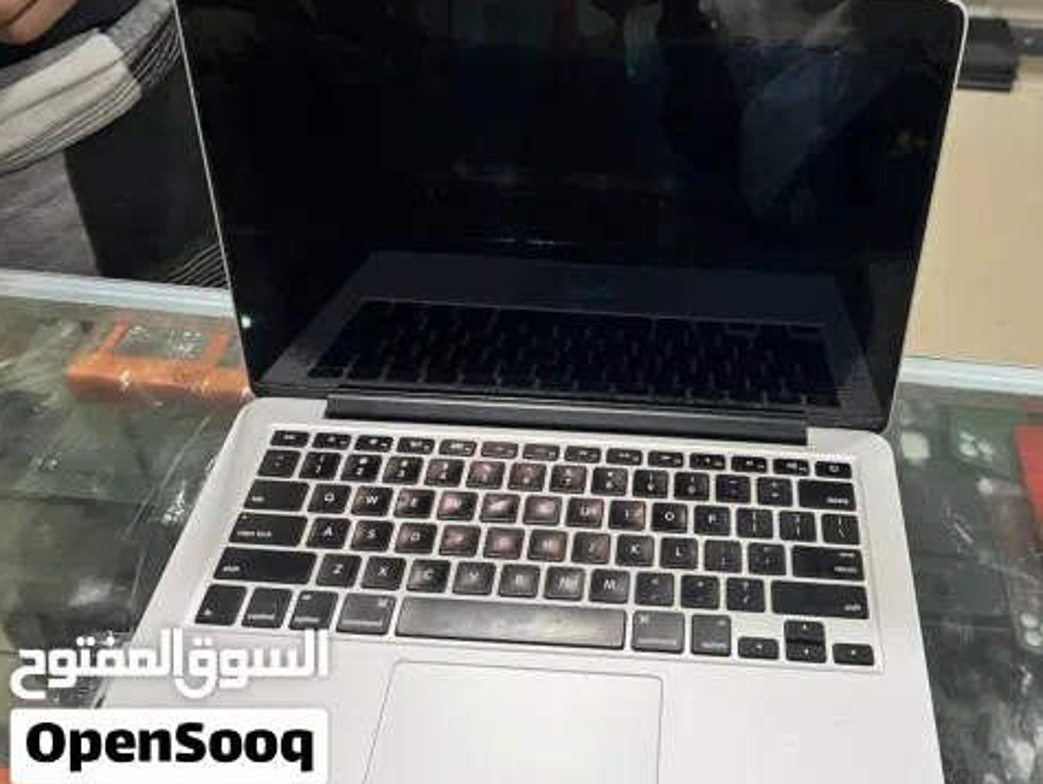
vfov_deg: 40.6
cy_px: 312
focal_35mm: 35
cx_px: 659
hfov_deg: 52.0
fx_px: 1055
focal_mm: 5.7
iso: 100
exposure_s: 1/50
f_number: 1.5
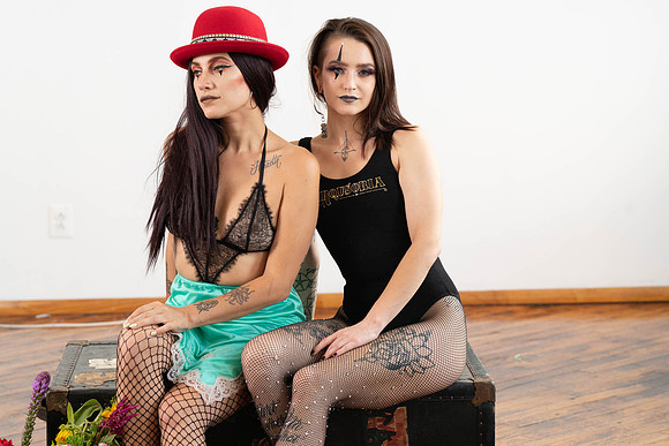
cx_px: 334
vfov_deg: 13.7
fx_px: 1859
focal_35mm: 100
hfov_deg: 20.4
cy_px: 223
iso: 320
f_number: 6.3
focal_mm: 100
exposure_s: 1/25
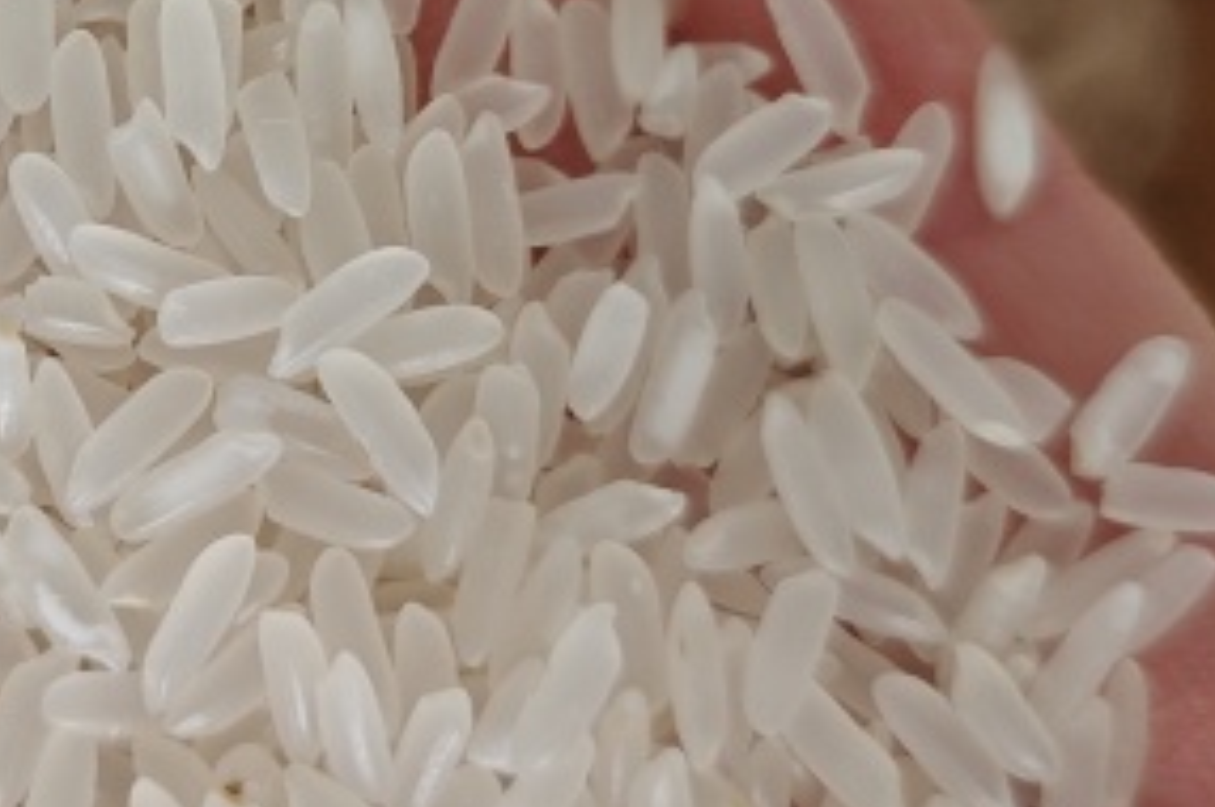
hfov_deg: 29.2
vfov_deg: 19.8
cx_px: 187
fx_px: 2259
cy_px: 68
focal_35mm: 67
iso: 125
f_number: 1.6
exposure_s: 1/100
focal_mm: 6.55
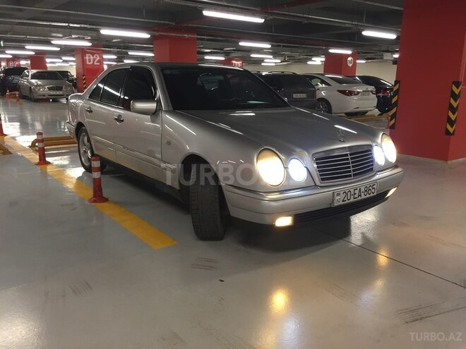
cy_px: 174
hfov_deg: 61.7
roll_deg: -2.0
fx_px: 390
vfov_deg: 48.2
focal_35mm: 29
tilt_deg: -14.0
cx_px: 233
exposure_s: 1/33
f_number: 2.2
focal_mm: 4.15
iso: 125
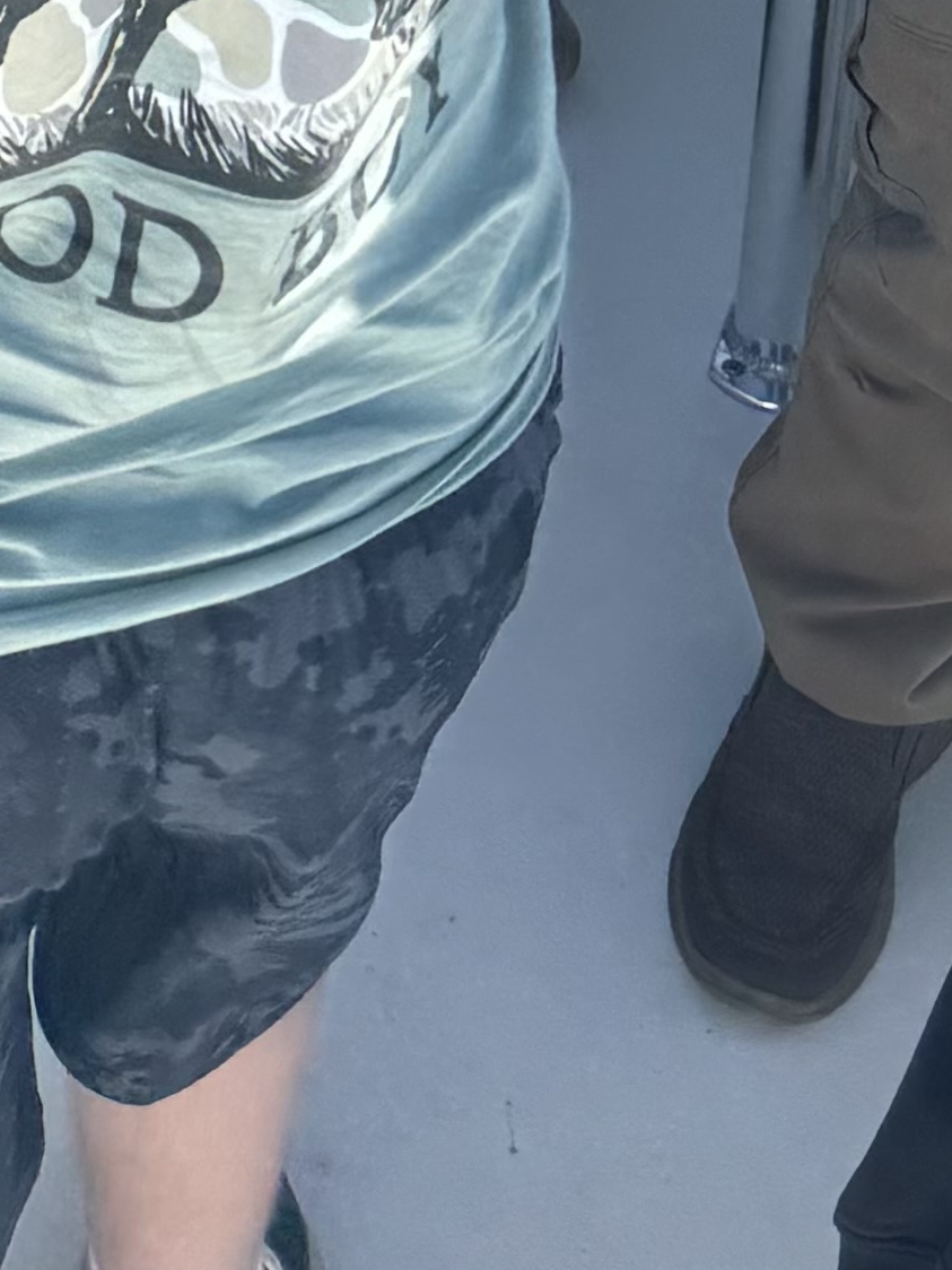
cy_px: -1412
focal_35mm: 122
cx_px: -286
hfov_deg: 11.8
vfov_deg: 13.4
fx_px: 4474
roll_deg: -0.4
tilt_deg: -27.4
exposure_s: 1/3597
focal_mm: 6.76
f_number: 1.78
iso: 80
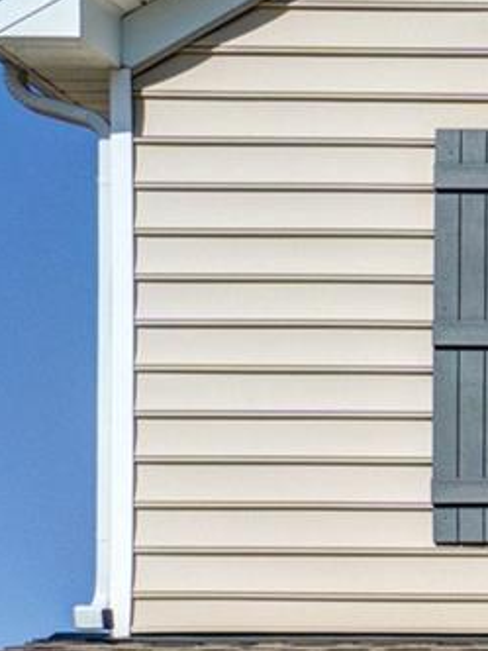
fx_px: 3007
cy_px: 841
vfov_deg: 12.0
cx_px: 1685
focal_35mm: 160
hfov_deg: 7.6
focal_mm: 18
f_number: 9
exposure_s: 1/1250
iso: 250
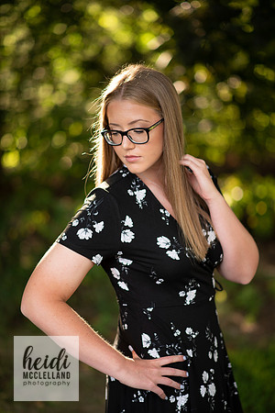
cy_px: 206
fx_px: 974
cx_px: 138
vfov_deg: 23.9
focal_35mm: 85
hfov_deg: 16.1
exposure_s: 1/250
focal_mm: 85
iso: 125
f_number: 1.8
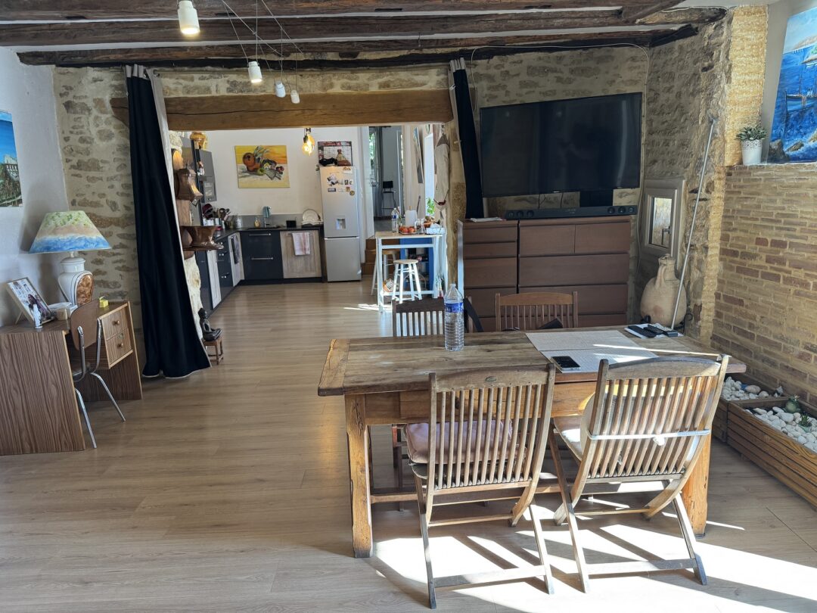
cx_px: 408
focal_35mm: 24
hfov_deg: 71.6
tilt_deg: -12.0
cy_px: 306
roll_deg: +2.4
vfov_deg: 56.8
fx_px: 566
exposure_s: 1/121
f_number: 1.78
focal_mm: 6.76
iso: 160
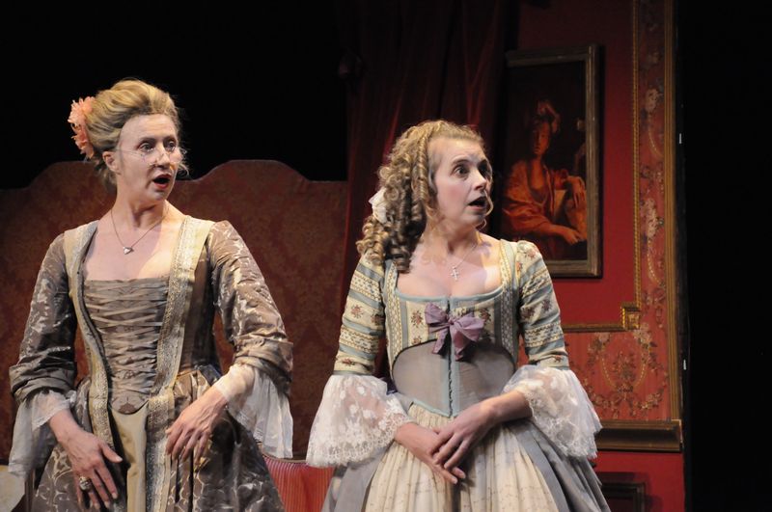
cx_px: 386
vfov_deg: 8.7
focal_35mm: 158
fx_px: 3373
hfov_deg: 13.1
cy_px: 256
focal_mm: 105
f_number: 5.6
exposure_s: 1/80
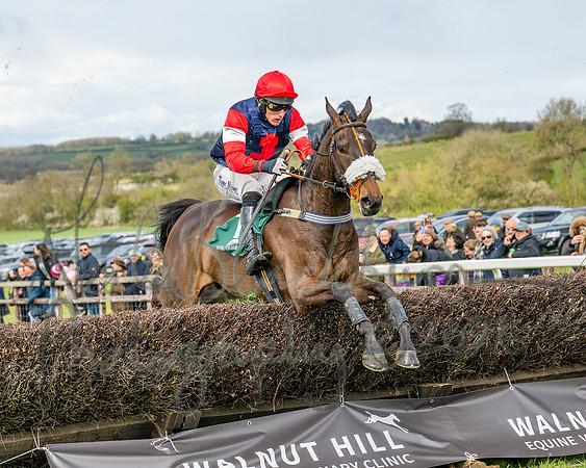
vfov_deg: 13.0
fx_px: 2051
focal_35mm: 118
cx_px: 295
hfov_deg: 16.3
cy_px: 234
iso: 400
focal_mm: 70
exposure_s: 1/2500
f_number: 4
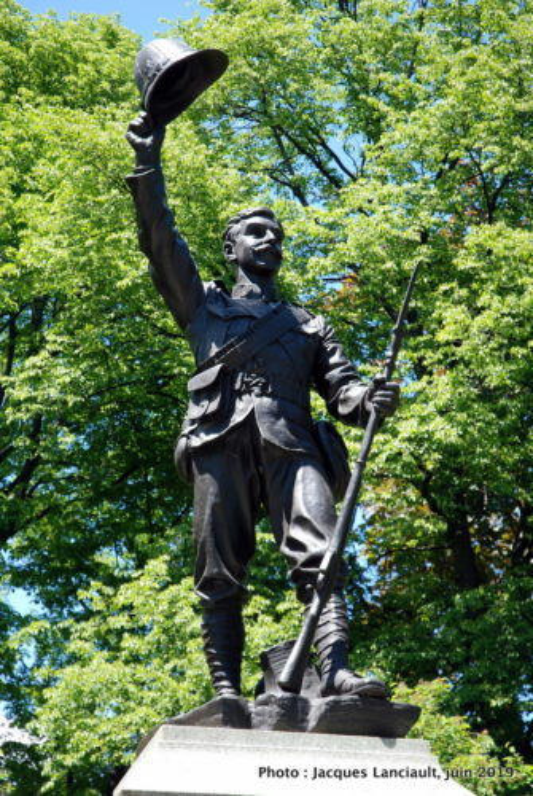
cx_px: 266
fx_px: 1826
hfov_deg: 16.6
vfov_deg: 24.6
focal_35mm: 82
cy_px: 398
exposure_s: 1/100
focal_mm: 55
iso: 100
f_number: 5
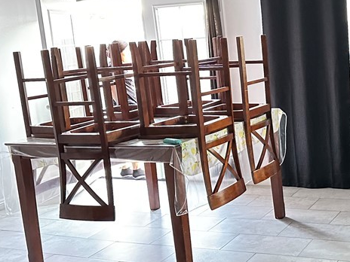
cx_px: 318
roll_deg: +3.0
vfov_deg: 27.5
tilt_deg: -9.1
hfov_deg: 34.1
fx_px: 536
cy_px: 116
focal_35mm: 53
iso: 1600
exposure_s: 1/30
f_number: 1.78
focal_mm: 6.86
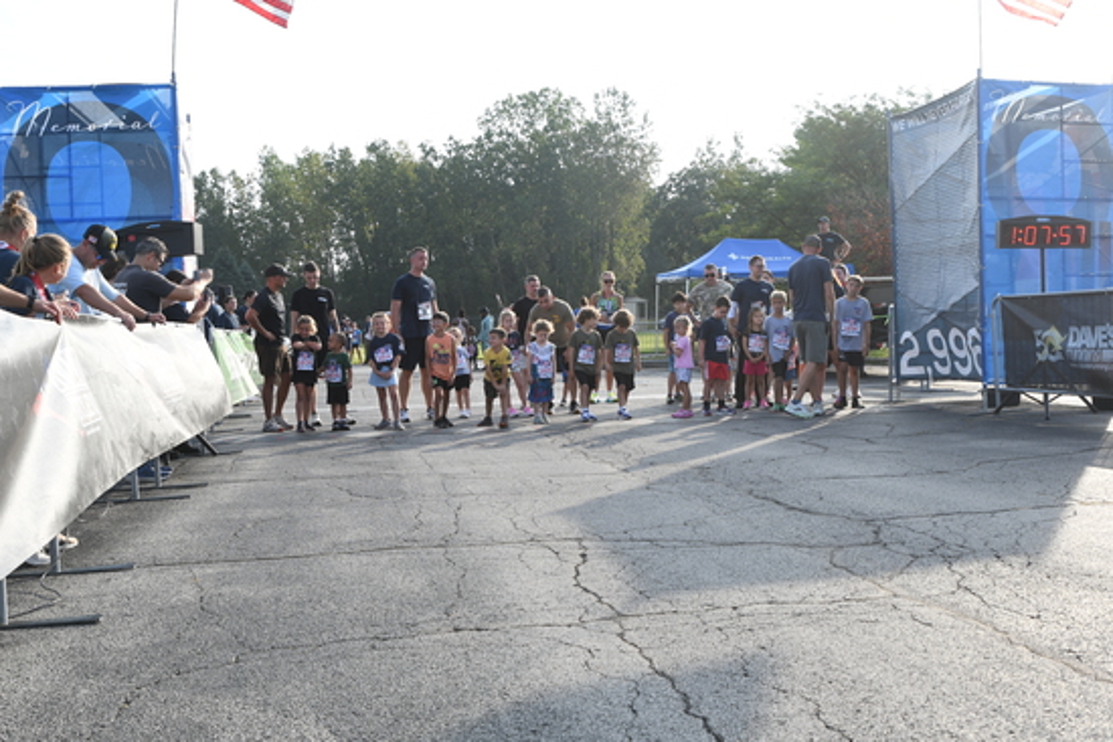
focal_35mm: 39
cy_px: 371
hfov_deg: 49.5
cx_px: 556
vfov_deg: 34.2
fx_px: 1206
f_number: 5
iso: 100
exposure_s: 1/250
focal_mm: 26
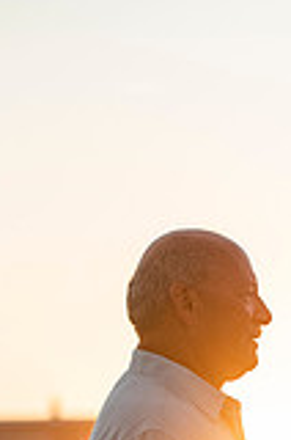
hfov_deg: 4.6
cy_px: 503
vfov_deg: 6.9
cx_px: 313
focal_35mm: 296
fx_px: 3604
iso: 800
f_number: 3.5
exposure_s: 1/4000
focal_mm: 105
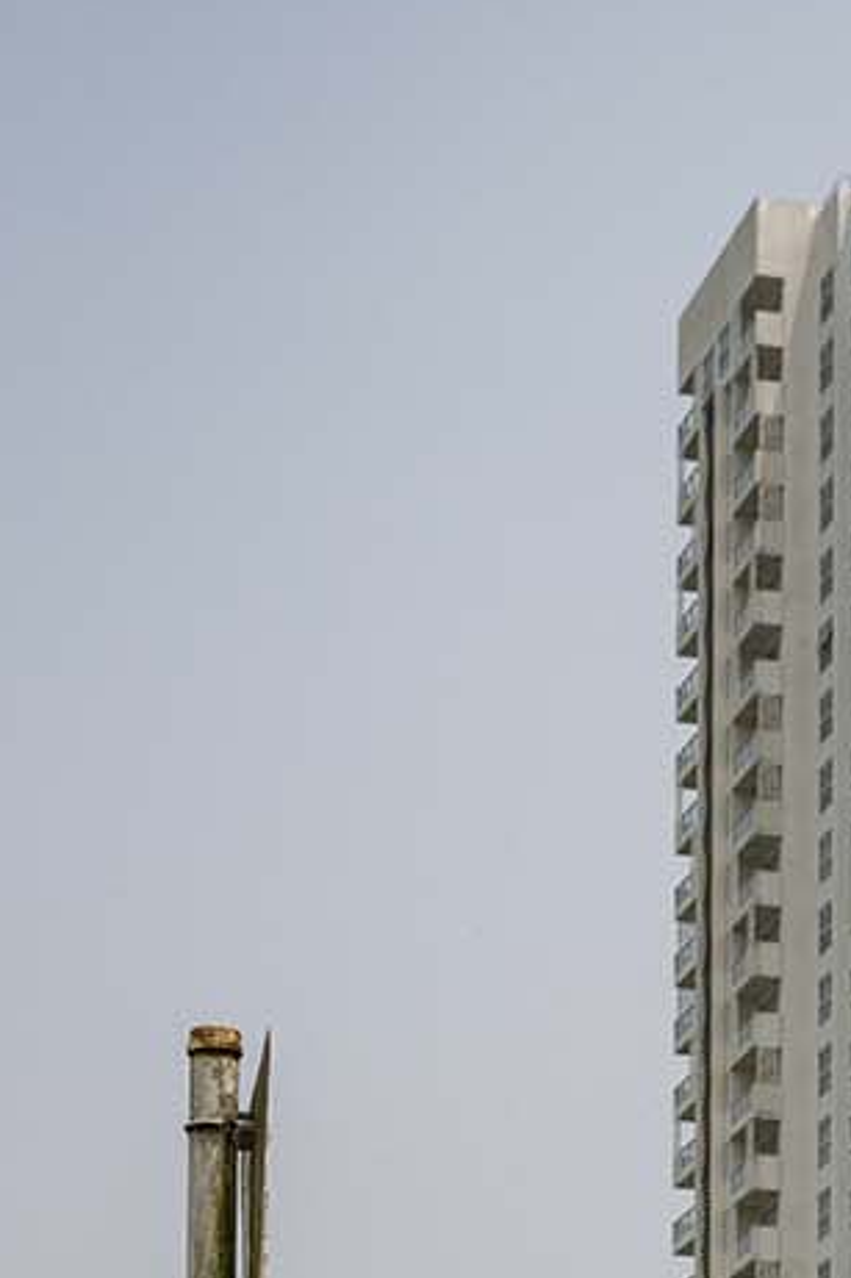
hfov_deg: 10.8
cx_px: 904
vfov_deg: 15.4
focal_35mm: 125
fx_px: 4435
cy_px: 1785
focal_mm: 40
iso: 110
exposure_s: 1/400
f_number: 8
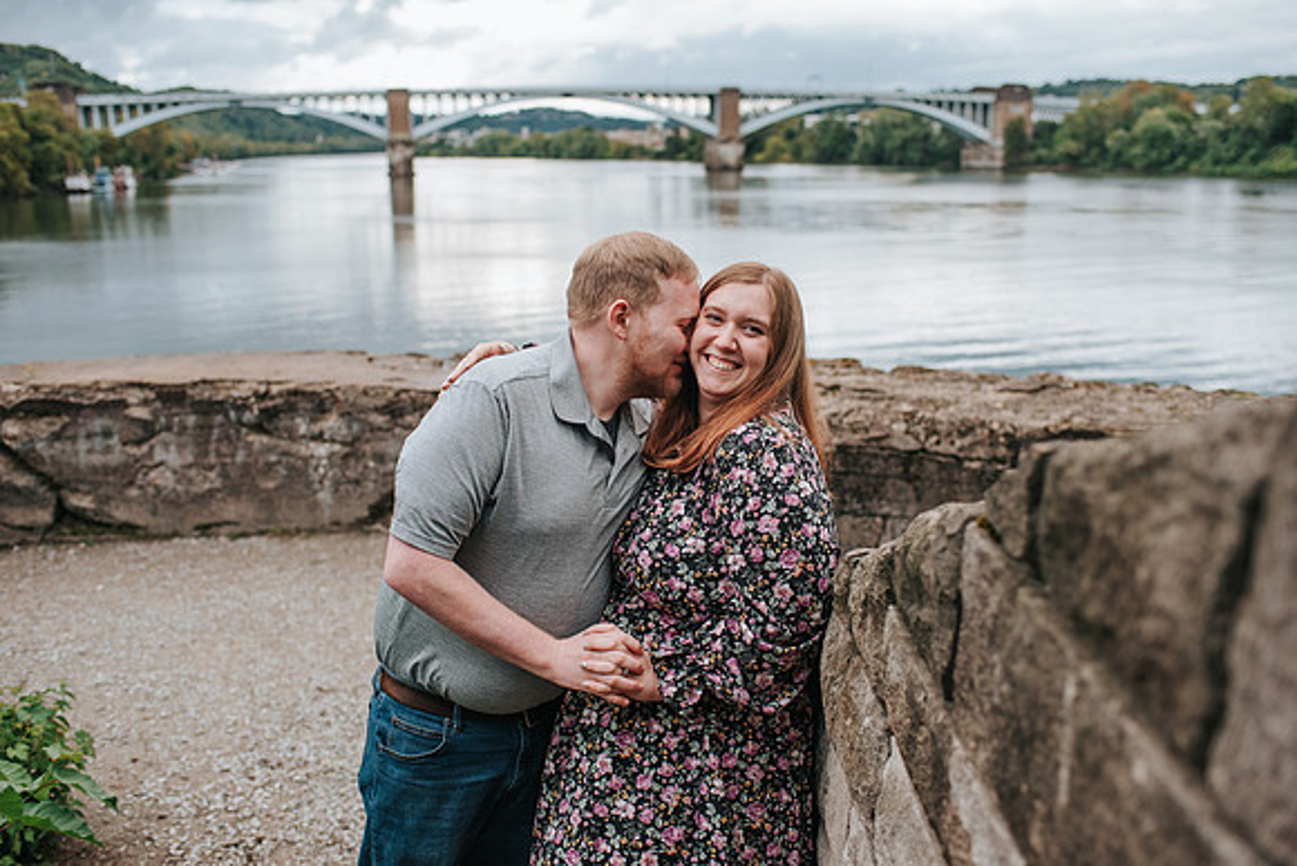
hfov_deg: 54.4
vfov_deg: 37.9
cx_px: 648
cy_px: 433
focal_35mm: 35
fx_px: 1261
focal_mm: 35
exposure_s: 1/800
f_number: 3.2
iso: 800
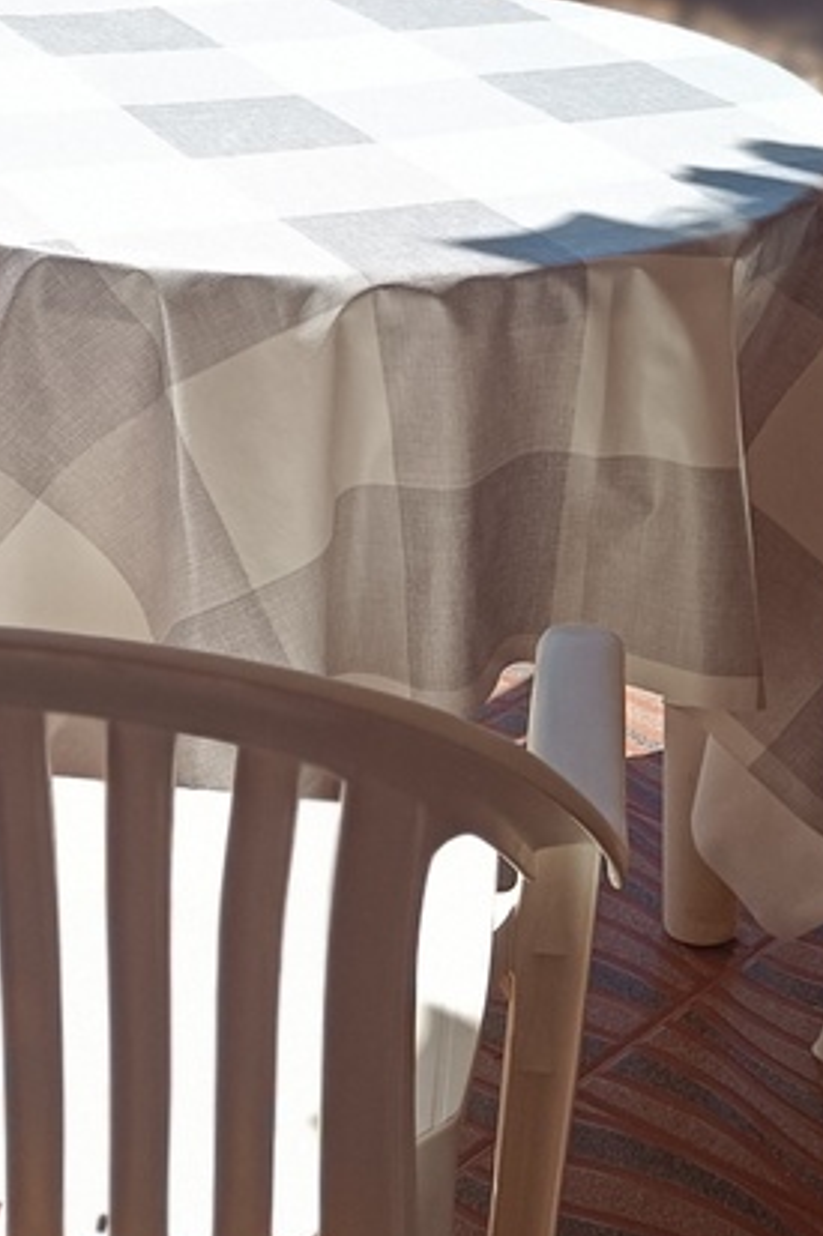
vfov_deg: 23.2
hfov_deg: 15.6
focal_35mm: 87
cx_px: 132
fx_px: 2986
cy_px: 317
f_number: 1.79
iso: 65
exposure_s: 1/1441
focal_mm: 4.71
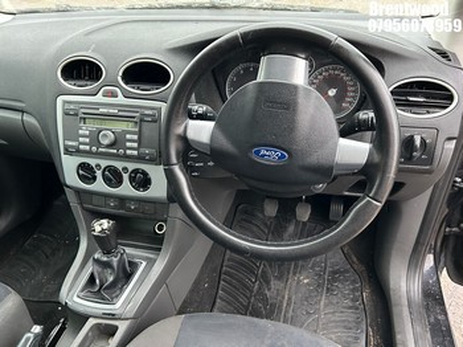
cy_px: 174
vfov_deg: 53.0
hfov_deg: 67.3
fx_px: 348
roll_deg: +4.9
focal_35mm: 26
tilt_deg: -34.1
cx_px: 232
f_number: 1.5
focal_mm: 5.7
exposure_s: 1/60
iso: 500
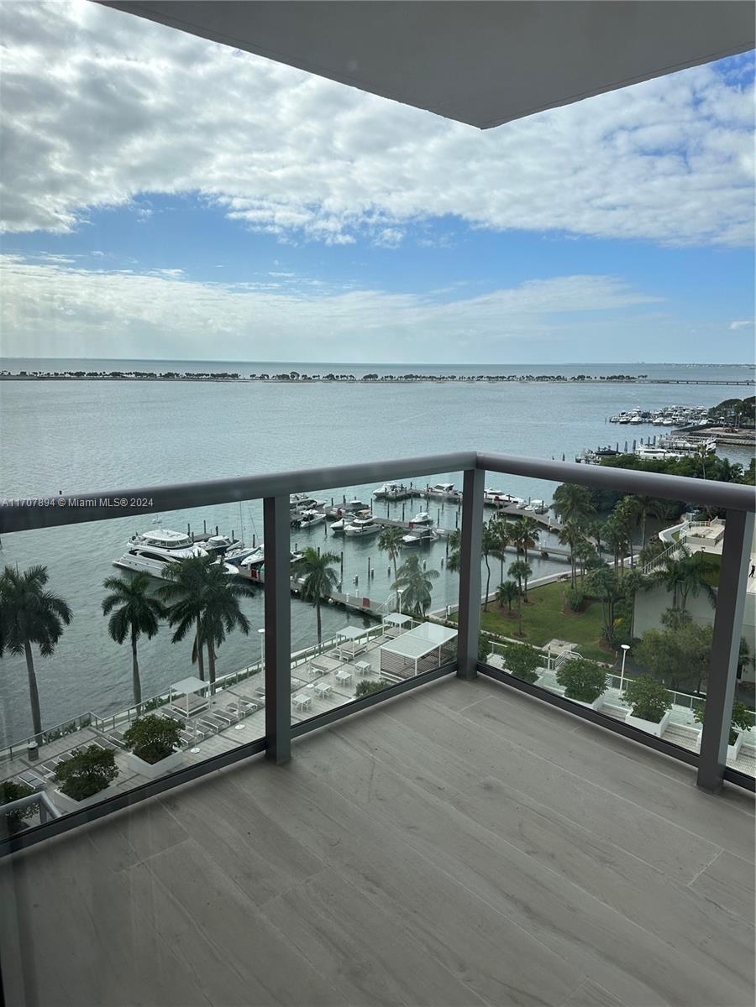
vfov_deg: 71.6
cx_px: 378
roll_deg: -1.5
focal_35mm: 24
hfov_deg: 56.8
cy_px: 504
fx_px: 699
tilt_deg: -10.9
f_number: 1.78
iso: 80
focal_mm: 6.86
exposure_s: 1/3058
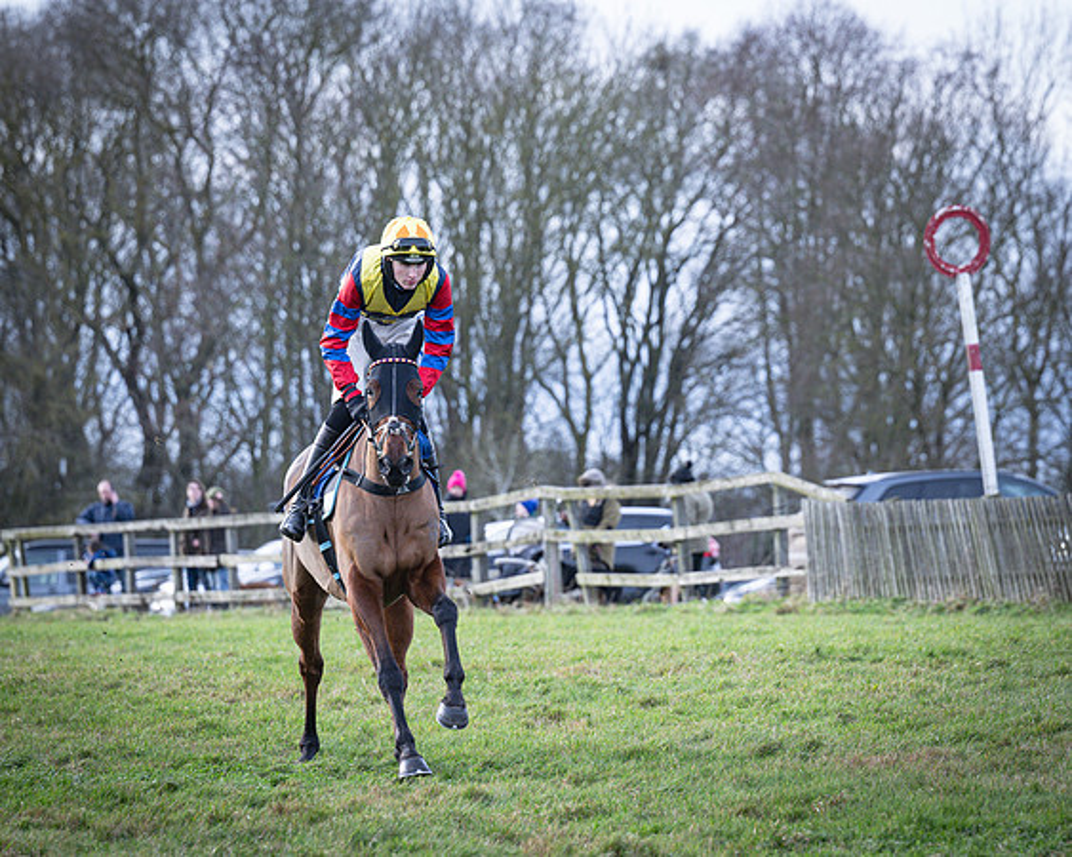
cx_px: 575
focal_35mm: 242
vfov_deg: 6.4
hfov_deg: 8.0
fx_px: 7670
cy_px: 331
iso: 800
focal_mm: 155
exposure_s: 1/800
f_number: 4
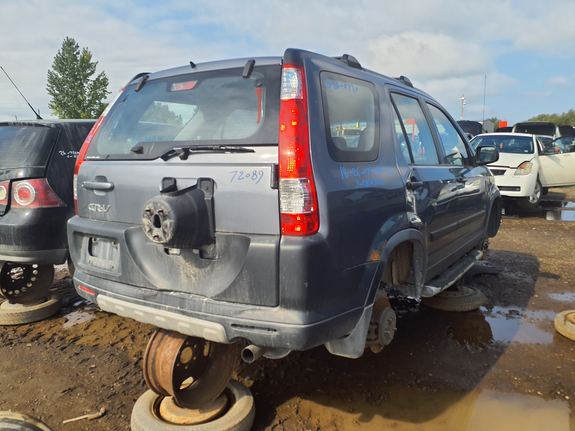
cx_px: 288
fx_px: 448
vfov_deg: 51.4
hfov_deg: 65.3
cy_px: 216
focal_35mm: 27
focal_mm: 3.58
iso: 40
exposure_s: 1/1312
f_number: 1.9
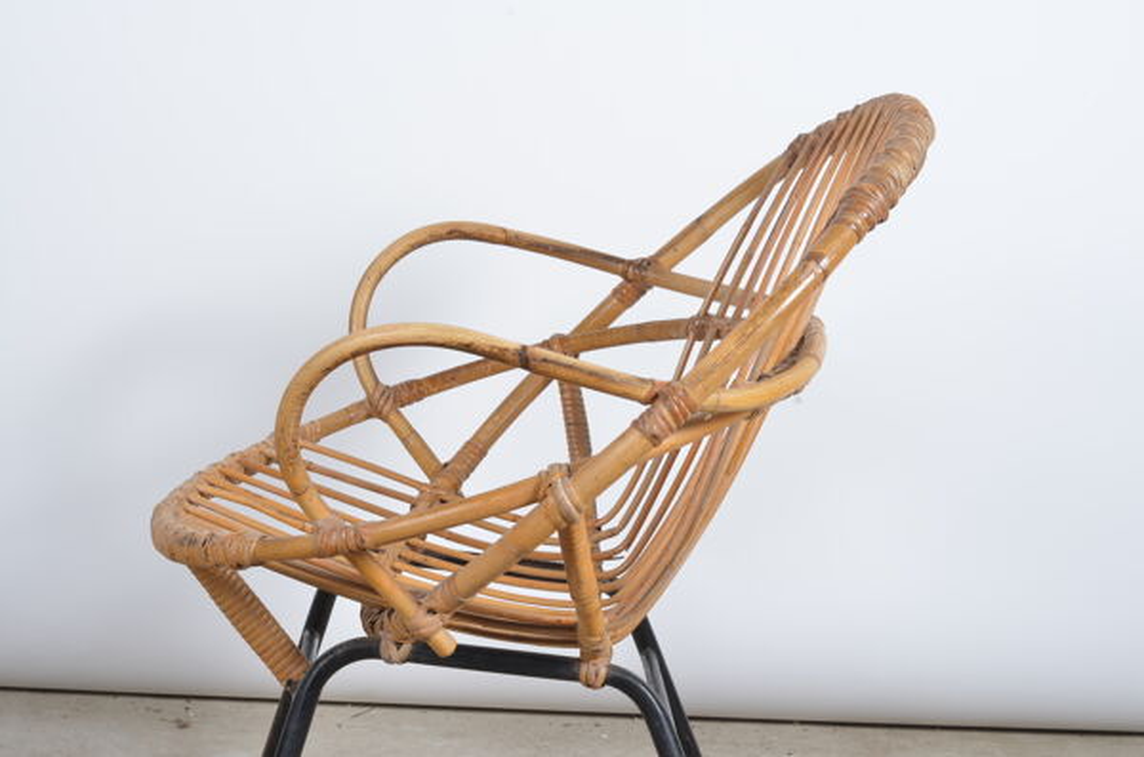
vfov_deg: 18.1
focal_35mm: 75
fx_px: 2378
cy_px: 378
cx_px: 572
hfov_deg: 27.1
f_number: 11
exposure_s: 1/125
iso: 100
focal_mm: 50
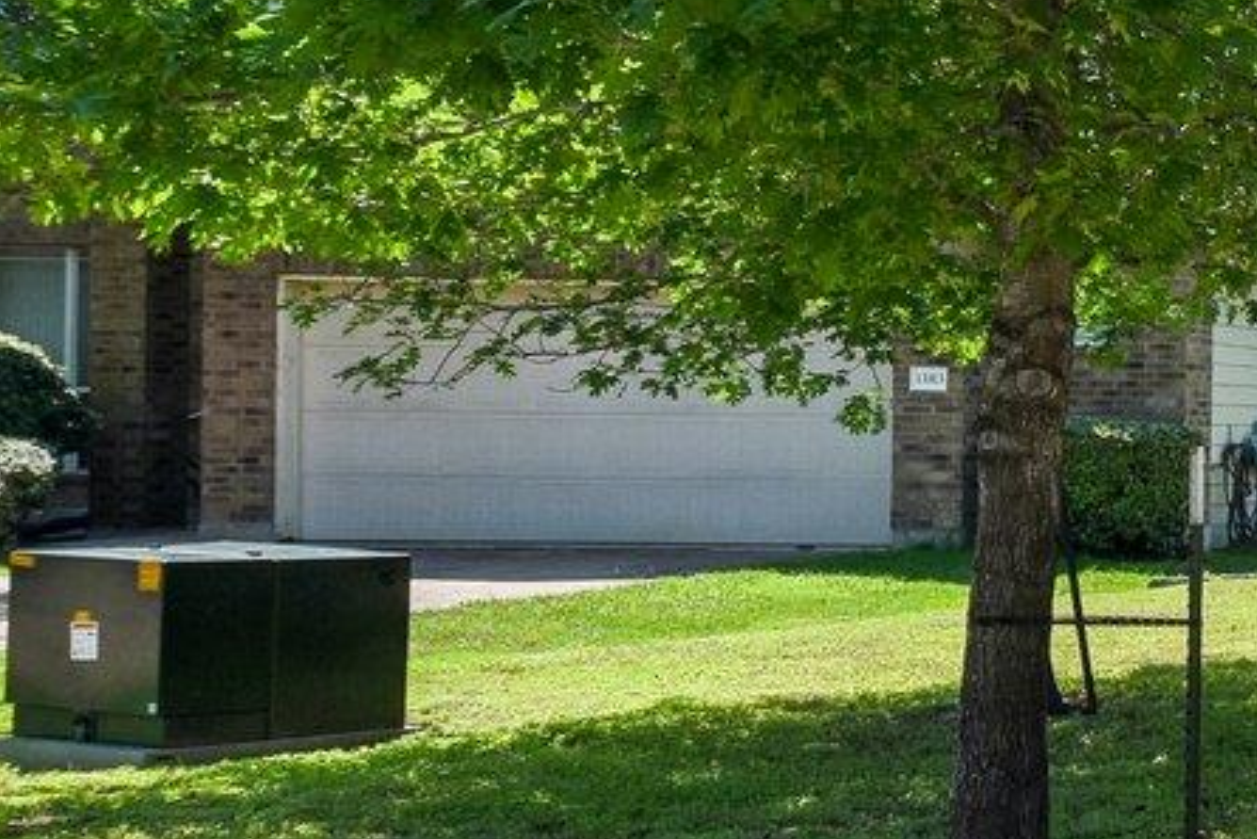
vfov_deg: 19.7
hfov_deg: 20.9
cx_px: 2212
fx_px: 2410
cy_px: 391
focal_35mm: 69
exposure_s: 1/400
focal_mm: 15
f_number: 8
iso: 100
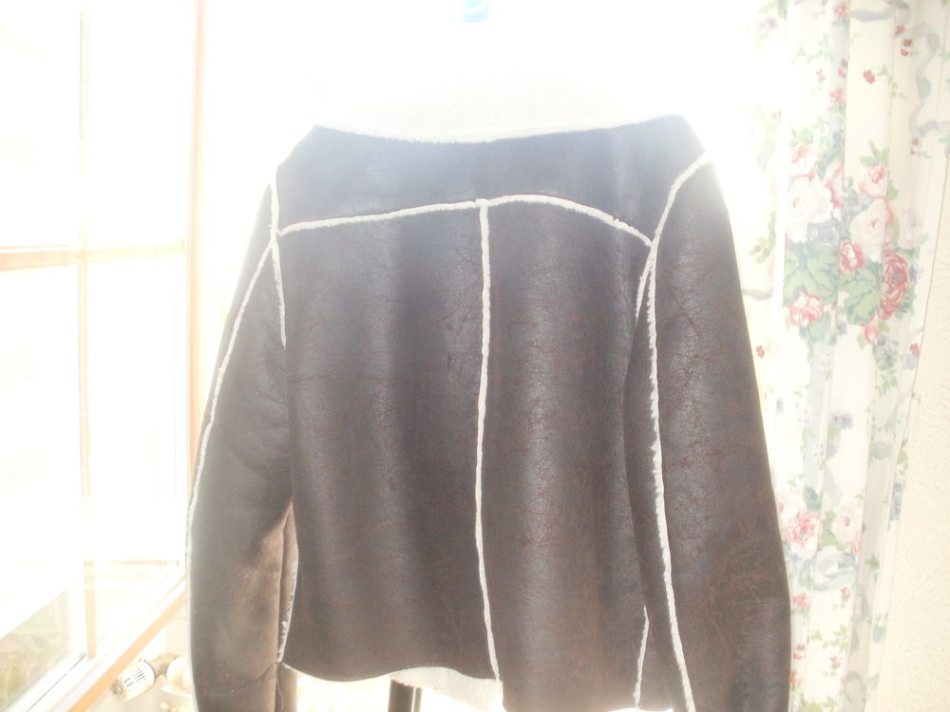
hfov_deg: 51.4
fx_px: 988
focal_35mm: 36
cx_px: 475
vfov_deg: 39.7
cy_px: 356
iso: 125
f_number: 3.5
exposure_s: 1/30
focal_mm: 6.3
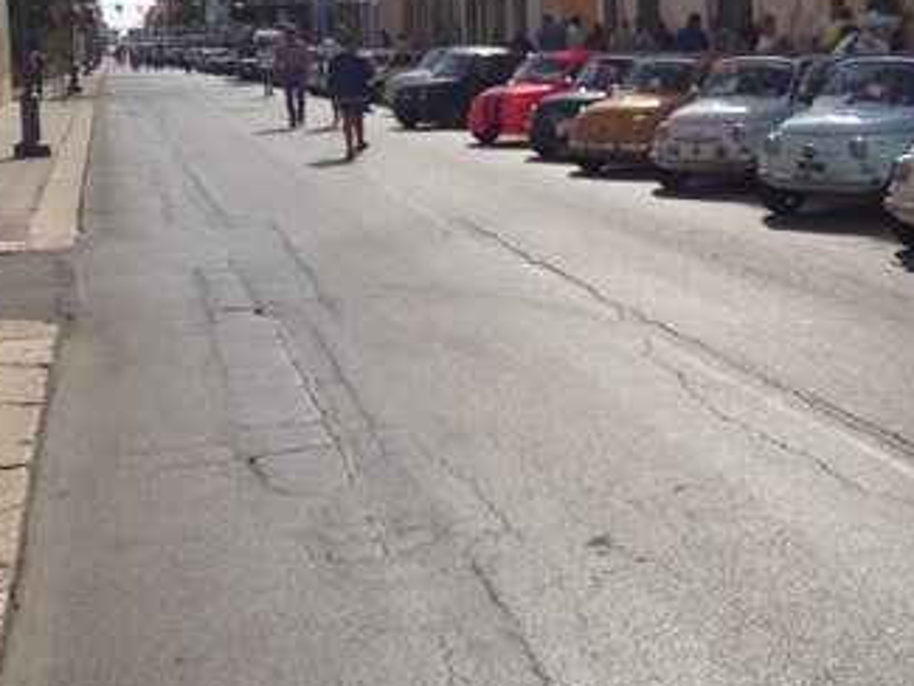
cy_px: 208
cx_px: 813
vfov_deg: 22.5
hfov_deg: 28.7
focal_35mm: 65
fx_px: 1717
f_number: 2.4
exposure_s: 1/3195
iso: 50
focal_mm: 4.12
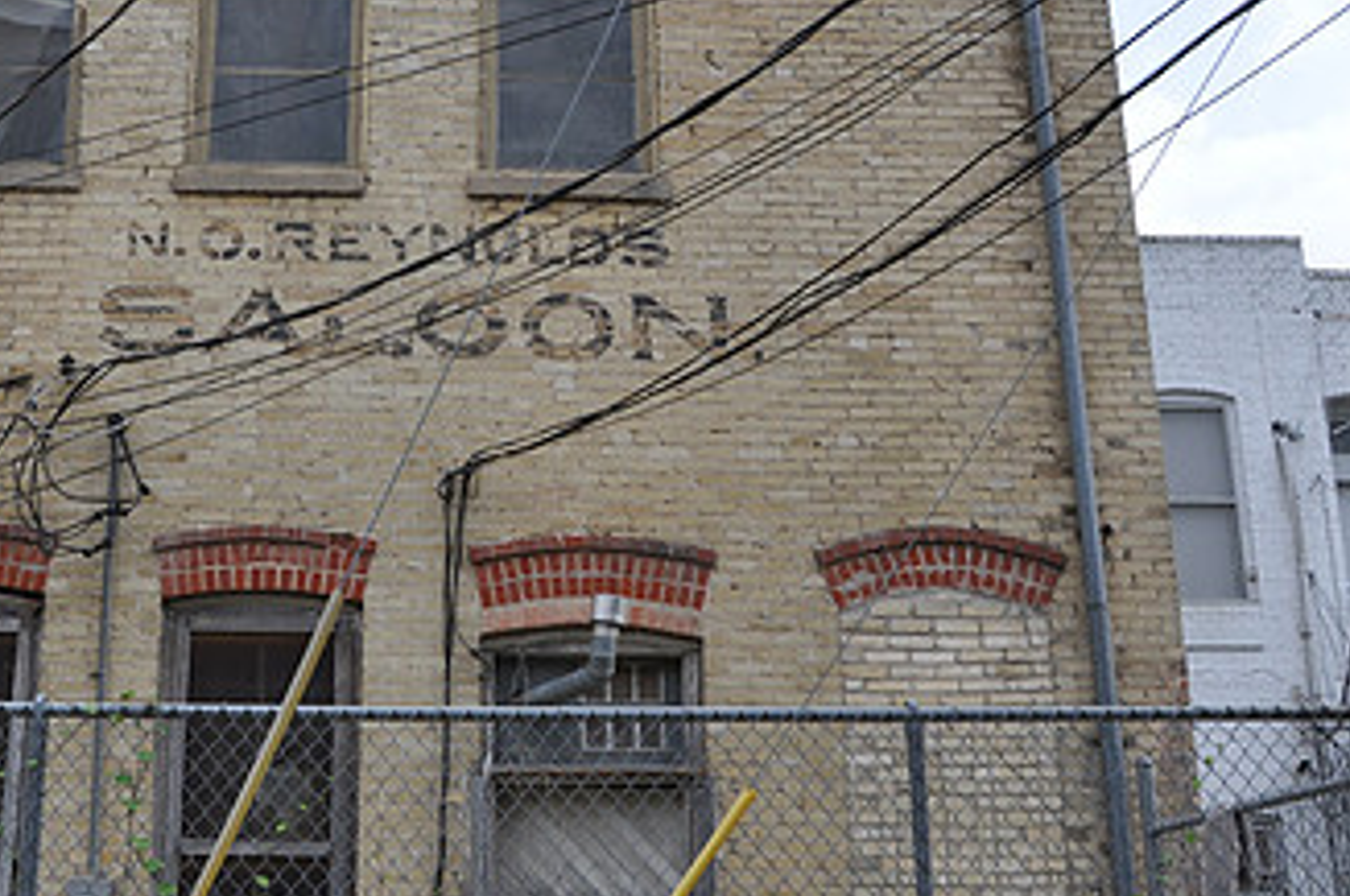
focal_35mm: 56
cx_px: 442
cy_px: 349
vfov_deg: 24.1
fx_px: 2093
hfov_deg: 35.4
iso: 200
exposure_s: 1/100
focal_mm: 21
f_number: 10
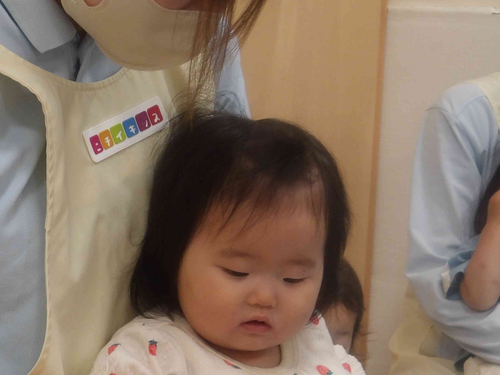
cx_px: 269
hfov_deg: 14.2
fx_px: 2007
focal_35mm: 139
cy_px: 304
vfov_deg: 10.6
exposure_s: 1/35
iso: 200
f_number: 4.9
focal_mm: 12.5
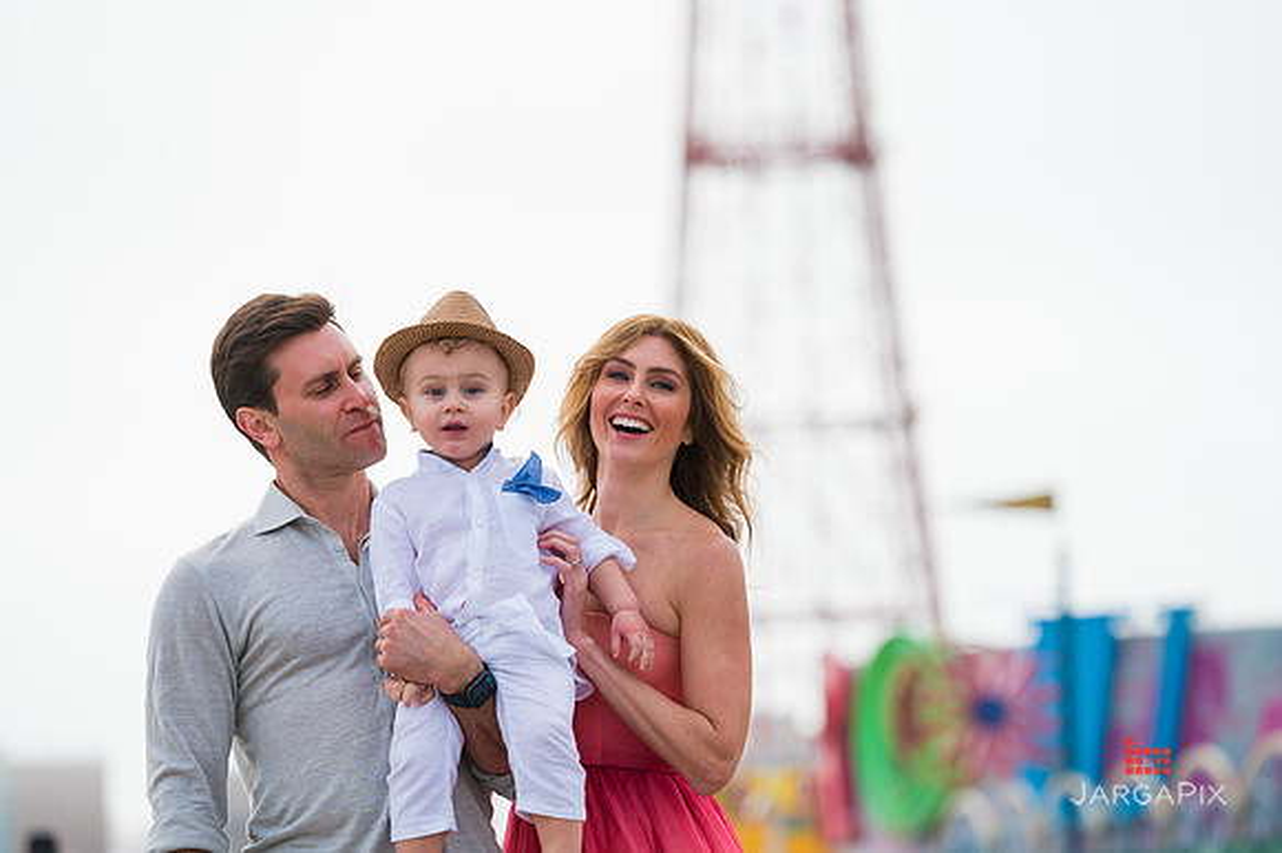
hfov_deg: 13.3
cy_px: 426
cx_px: 641
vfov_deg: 8.8
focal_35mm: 155
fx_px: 5516
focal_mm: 155
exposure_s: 1/2000
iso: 200
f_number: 4
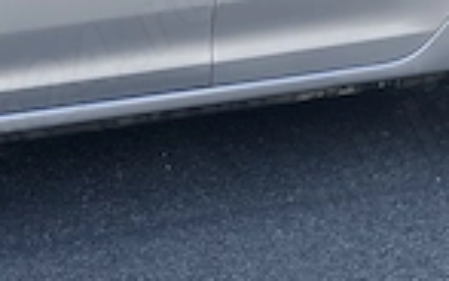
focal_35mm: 121
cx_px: 241
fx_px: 1481
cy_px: 147
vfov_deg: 10.8
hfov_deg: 17.2
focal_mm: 3.99
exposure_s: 1/496
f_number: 1.8
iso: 32
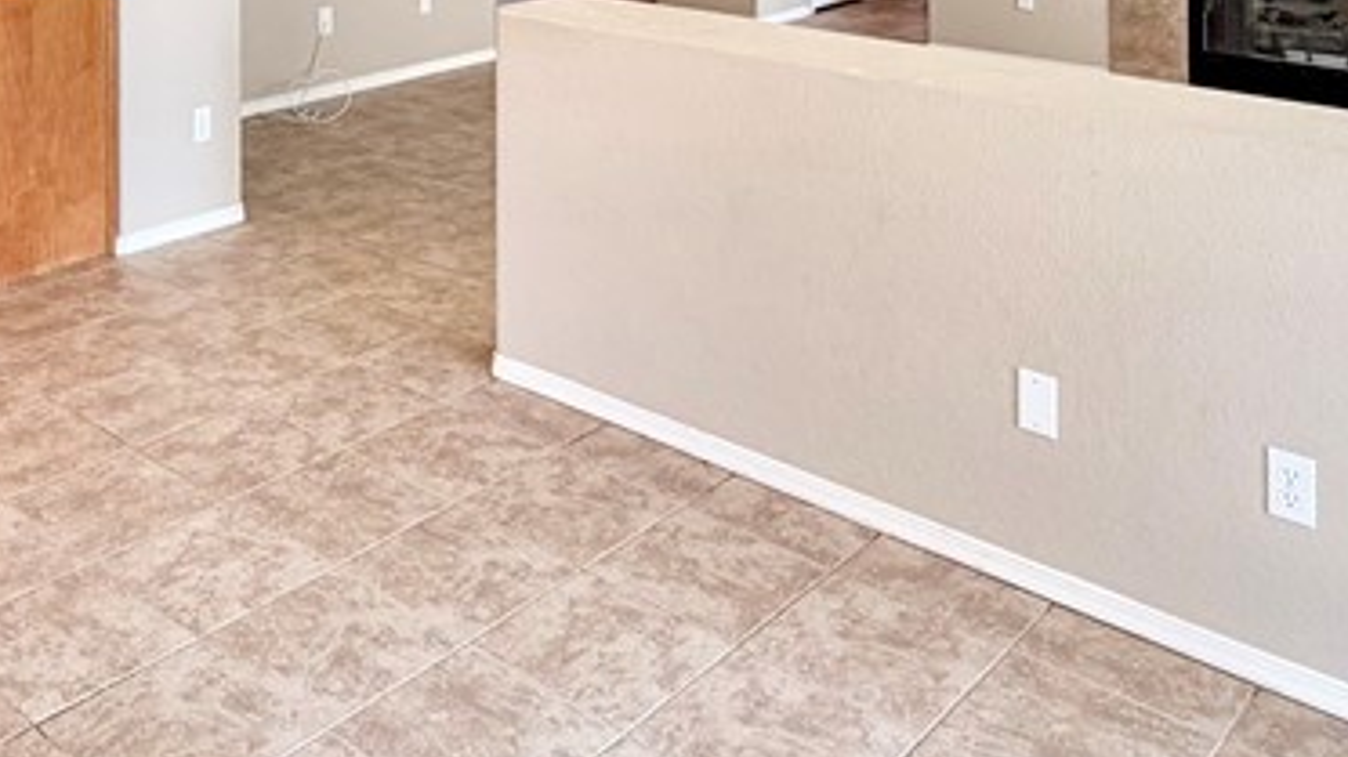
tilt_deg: +0.0
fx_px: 1501
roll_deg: +0.5
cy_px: -268
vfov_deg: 24.2
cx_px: 366
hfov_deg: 46.9
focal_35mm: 42
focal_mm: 2.22
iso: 125
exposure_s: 1/120
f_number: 2.2
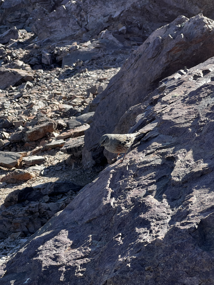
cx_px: 107
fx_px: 635
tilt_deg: -8.8
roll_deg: -0.2
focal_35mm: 77
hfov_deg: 19.1
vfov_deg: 25.3
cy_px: 142
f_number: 2.8
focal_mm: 9
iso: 32
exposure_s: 1/173
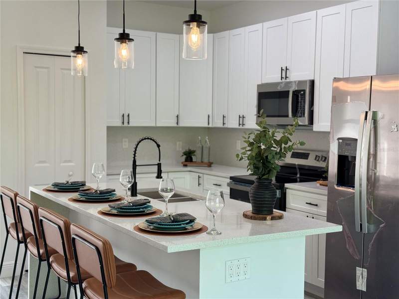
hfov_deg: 39.7
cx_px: 200
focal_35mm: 48
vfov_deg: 30.3
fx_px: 553
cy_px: 150
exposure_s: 1/152
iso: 80
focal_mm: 6.76
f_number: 1.78
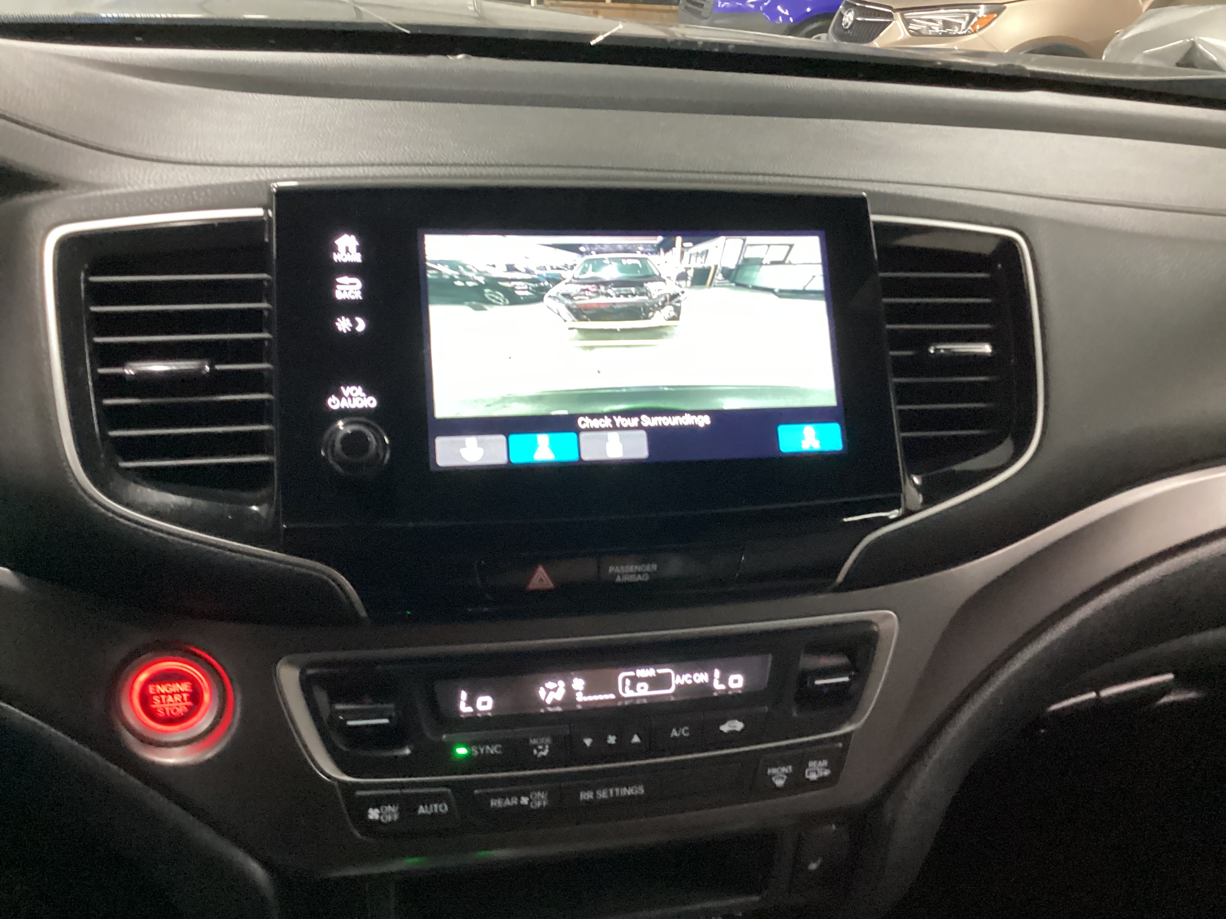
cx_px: 613
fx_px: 1098
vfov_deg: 45.4
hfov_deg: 58.4
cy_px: 460
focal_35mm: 31
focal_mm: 3.3
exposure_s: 1/25
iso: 500
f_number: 2.4
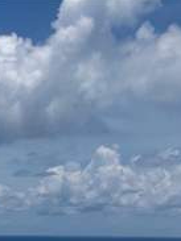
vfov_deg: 18.7
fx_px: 586
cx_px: -120
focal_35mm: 84
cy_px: 417
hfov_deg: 15.6
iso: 80
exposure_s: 1/12346
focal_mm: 6.76
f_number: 1.78
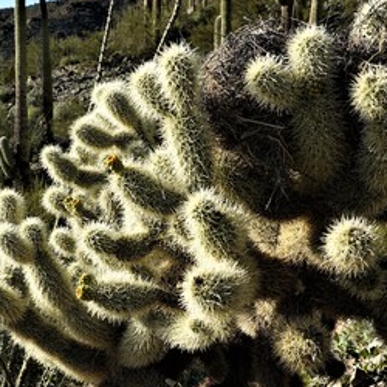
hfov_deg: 29.9
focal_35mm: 57
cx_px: 133
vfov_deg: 29.9
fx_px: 721
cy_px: 241
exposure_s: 1/30
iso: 100
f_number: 14
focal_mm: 30
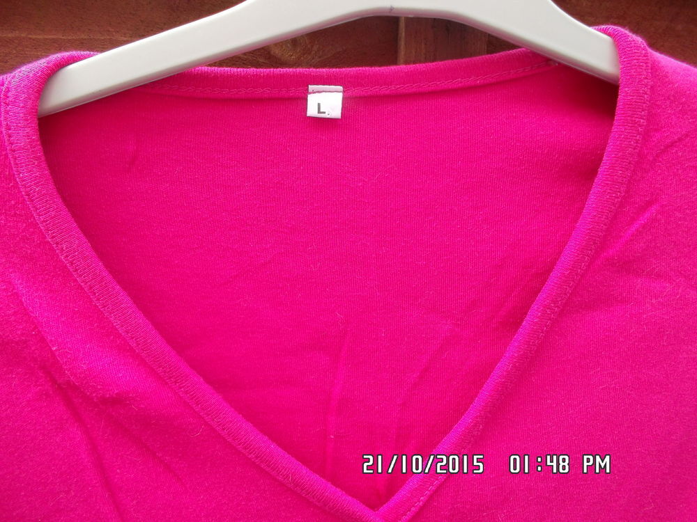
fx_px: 564
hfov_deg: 63.4
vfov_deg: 49.7
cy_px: 261
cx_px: 348
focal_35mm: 28
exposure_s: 1/90
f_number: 3.3
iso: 80
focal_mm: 4.1
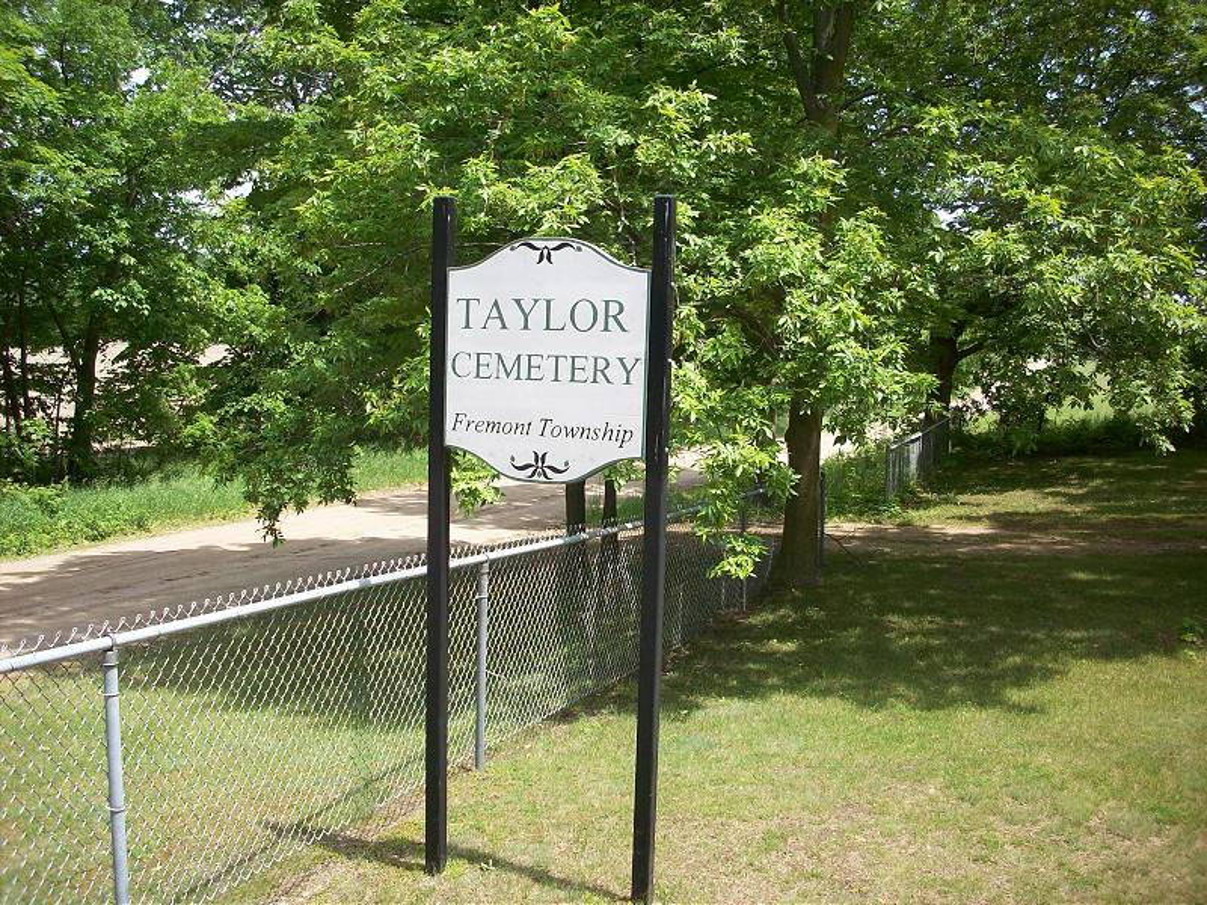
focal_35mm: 37
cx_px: 604
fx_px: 1290
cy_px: 452
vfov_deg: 38.7
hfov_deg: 50.1
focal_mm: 6.2
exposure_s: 1/441
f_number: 2.8
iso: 80
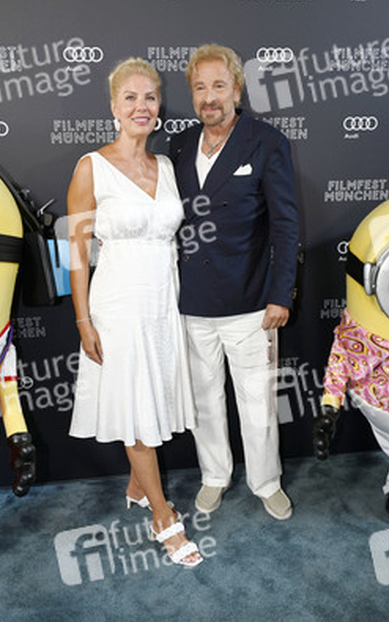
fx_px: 568
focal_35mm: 34
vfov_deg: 57.4
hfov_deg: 37.8
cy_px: 312
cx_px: 181
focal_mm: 32.5
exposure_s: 1/160
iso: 1600
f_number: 6.3
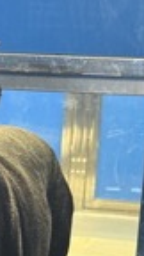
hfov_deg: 7.8
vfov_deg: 13.6
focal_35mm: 153
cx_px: -45
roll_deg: -3.4
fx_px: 1039
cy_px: 327
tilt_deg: -14.8
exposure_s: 1/24
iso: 800
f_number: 1.78
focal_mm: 6.76
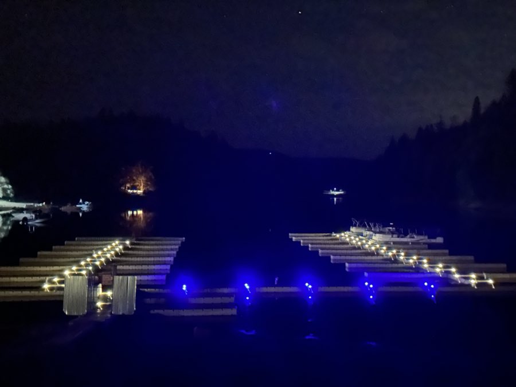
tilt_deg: -0.7
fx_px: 716
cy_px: 194
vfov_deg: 30.3
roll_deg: -0.3
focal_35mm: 48
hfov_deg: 39.7
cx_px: 258
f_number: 1.78
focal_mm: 6.86
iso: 10000
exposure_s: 1
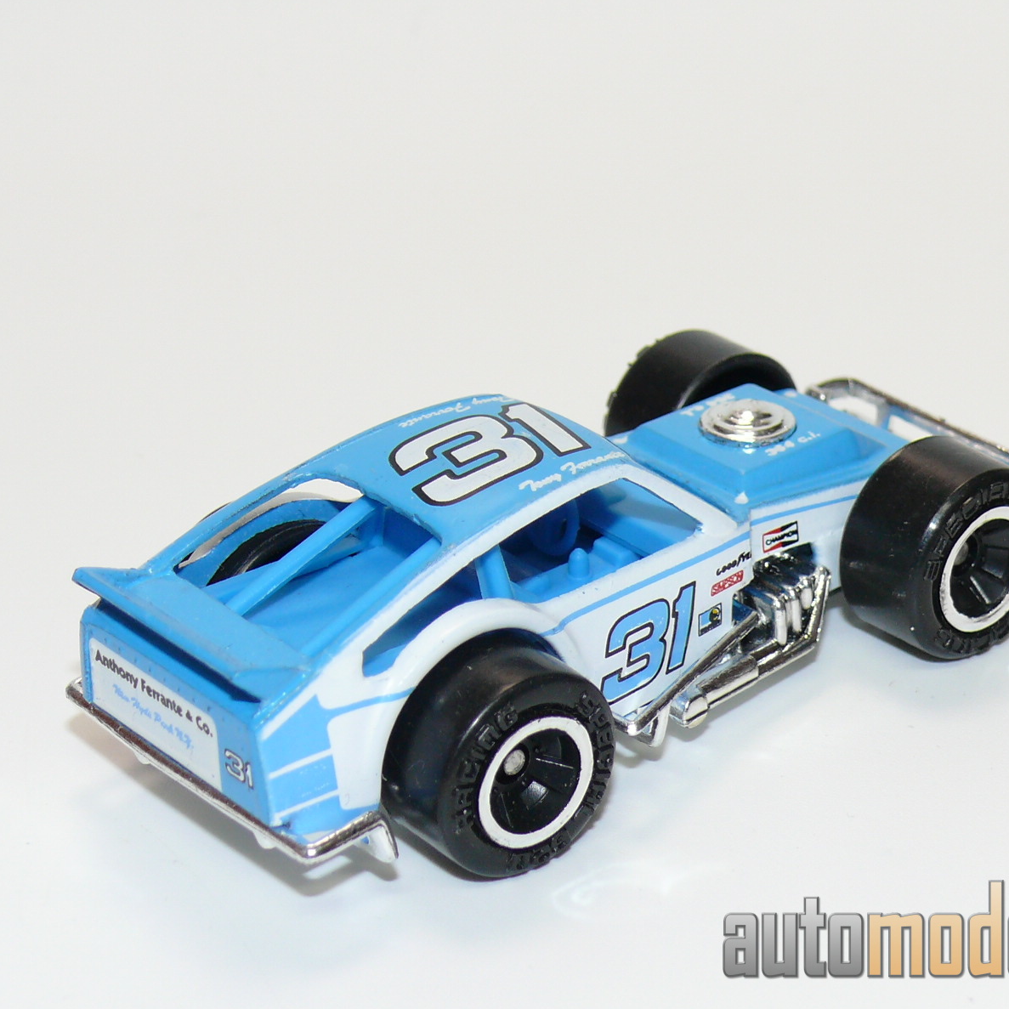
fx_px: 3496
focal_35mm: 106
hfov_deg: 16.4
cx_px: 527
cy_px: 500
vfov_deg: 16.4
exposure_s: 1/30
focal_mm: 12.5
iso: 100
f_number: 4
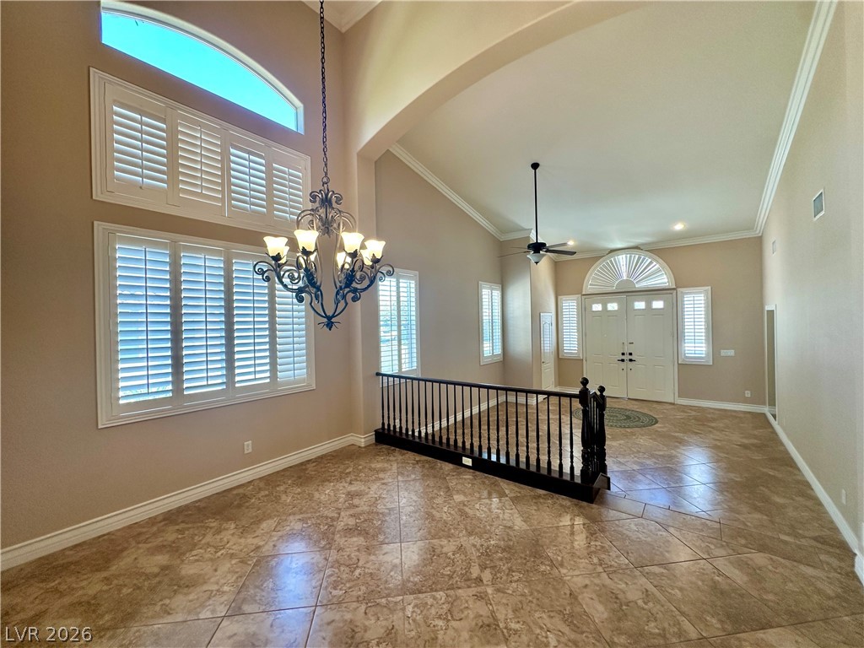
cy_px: 324
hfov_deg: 102.1
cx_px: 432
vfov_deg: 85.7
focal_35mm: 14
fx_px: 349
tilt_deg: +0.1
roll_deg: +1.4
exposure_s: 1/120
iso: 125
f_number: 2.2
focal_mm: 2.22
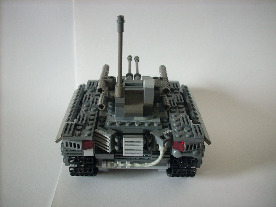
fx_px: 295
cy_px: 104
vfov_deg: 38.7
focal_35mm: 37
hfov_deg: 50.1
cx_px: 138
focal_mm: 6.2
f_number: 2.8
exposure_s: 1/27.5
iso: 200
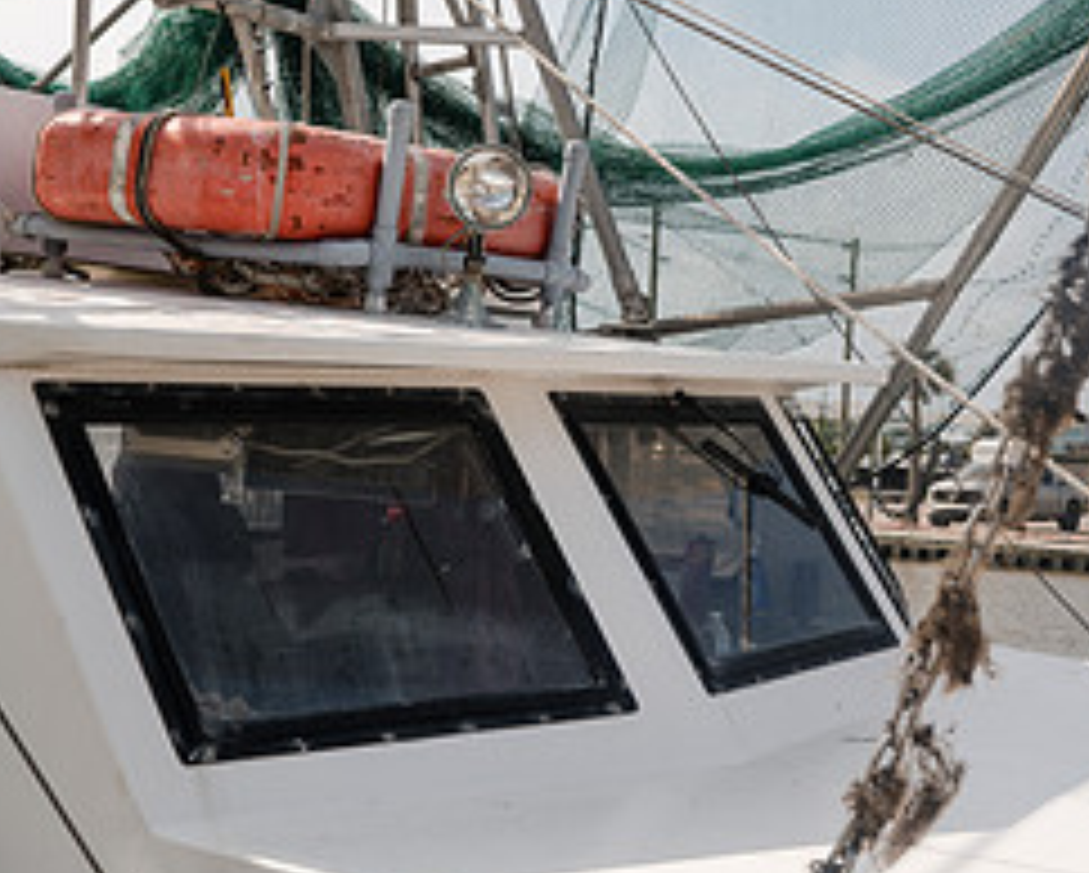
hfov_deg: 30.9
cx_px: 531
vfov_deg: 25.0
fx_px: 1968
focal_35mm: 61
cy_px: 333
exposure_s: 1/1000
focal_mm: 35
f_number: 7.1
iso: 200
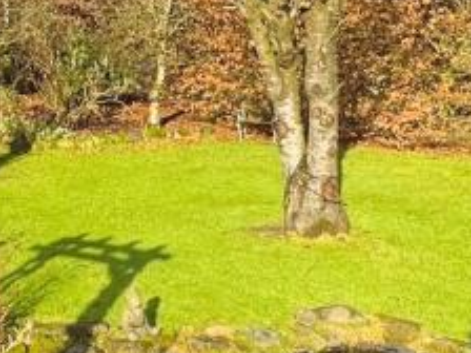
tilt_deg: +1.0
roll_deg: +1.2
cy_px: 28
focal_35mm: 64
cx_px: -23
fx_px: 871
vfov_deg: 22.3
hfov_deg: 28.1
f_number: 2.2
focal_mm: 2.22
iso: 40
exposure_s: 1/1063
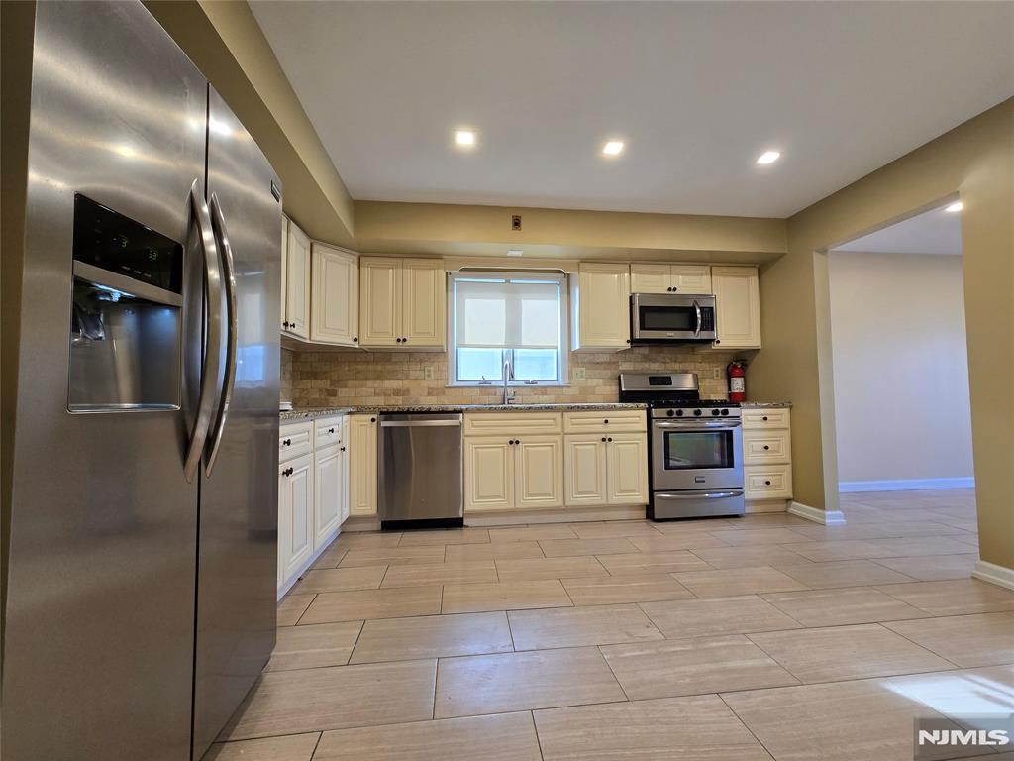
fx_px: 381
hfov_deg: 106.2
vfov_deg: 89.9
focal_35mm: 13
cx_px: 507
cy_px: 380
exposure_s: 1/60
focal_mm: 2.2
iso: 100
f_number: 2.2
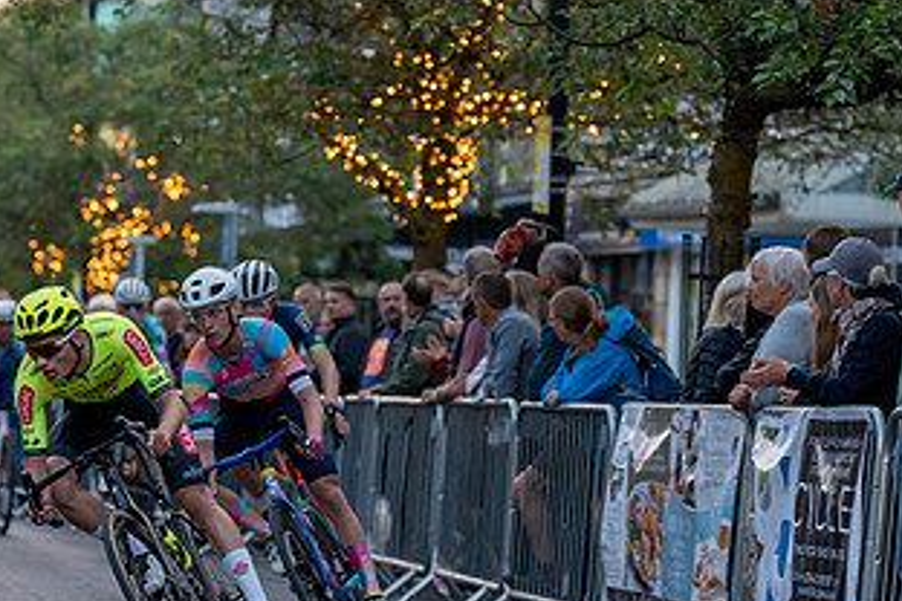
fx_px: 4710
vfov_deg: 7.3
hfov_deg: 10.9
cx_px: 171
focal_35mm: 188
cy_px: 316
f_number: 2.8
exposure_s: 1/1000
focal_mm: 101
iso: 3200
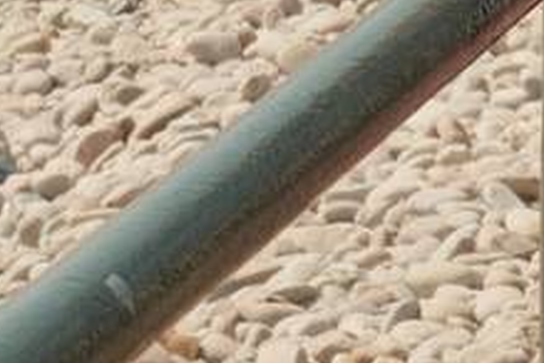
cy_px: -949
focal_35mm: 578
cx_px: 358
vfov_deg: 2.3
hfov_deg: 3.6
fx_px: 8734
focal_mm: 52.4
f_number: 13
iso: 640
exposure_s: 1/400
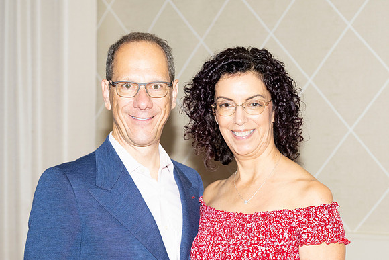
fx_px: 1110
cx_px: 214
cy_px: 165
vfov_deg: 13.3
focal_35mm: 103
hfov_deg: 19.9
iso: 800
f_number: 5.6
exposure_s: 1/160
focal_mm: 73
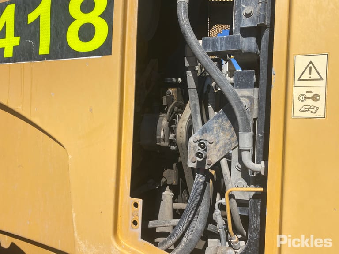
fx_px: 255
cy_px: 127
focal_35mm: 26
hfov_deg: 67.3
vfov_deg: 53.1
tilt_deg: -4.2
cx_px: 170
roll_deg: -1.6
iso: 32
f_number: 1.8
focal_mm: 4.25
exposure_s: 1/3846
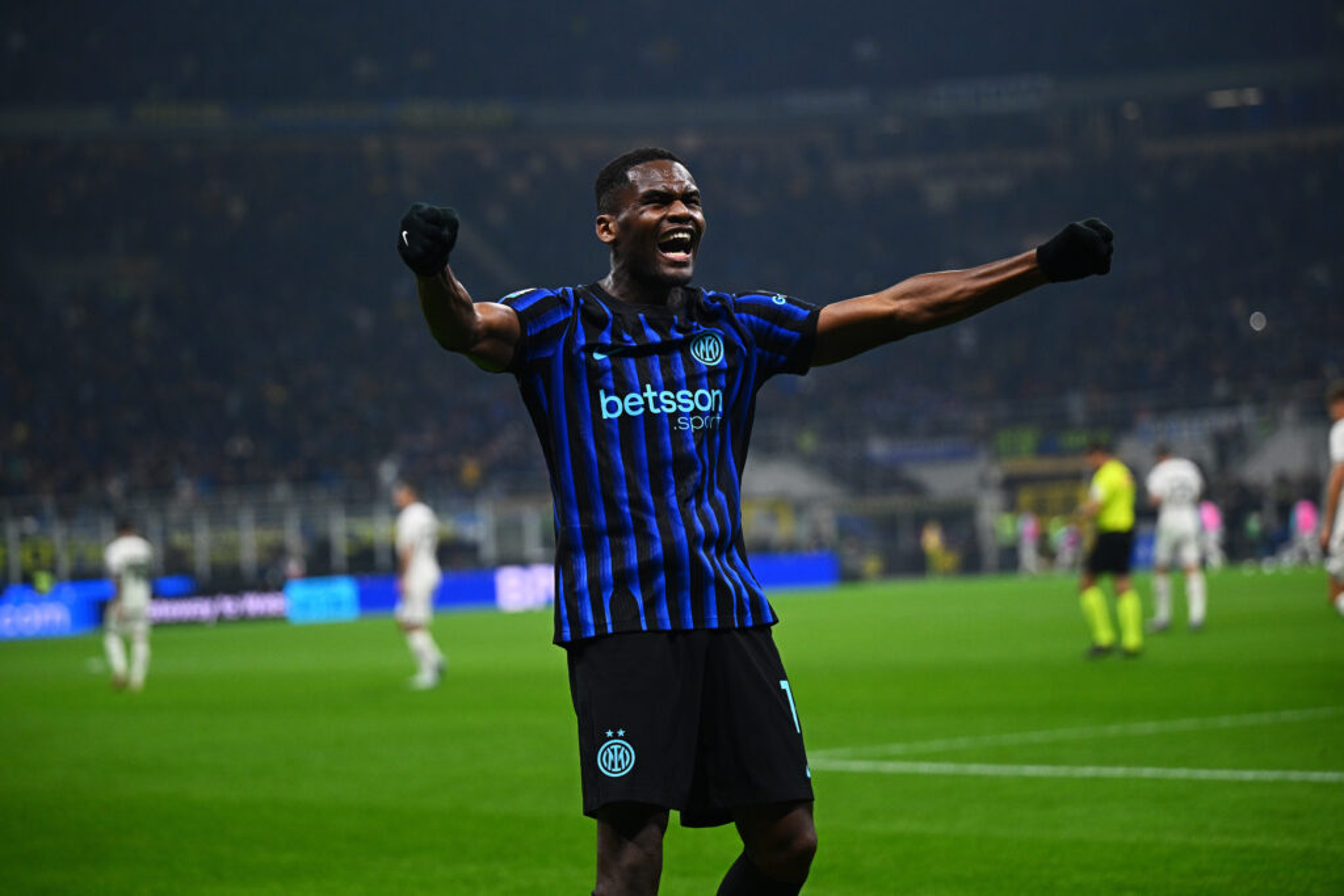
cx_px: 672
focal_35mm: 110
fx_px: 4107
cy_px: 448
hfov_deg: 18.6
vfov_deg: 12.5
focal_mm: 110
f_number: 2.8
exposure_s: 1/1600
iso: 1600
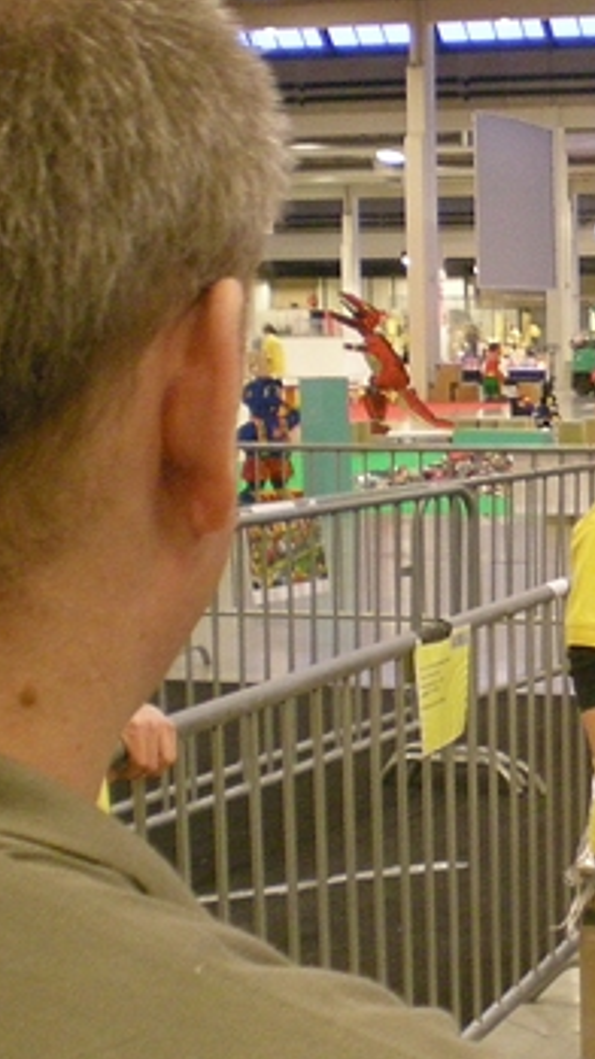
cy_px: 580
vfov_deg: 27.9
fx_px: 2134
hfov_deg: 14.9
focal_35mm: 76
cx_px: 856
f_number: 3.1
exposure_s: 1/9.4
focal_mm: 6.3
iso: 400
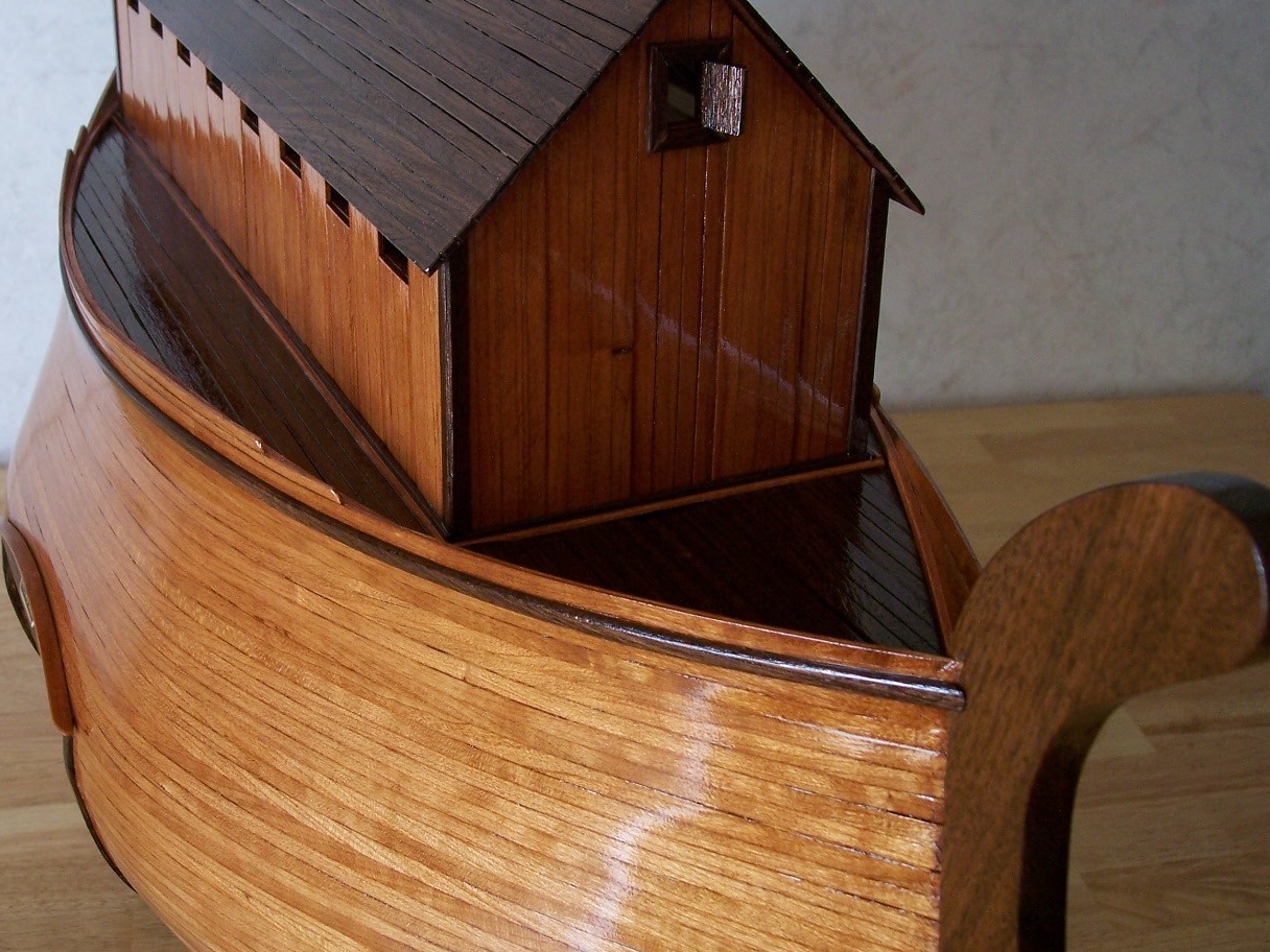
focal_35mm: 48
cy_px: 411
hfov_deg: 39.6
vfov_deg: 30.2
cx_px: 534
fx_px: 1761
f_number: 3.4
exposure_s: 1/30
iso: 140
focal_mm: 8
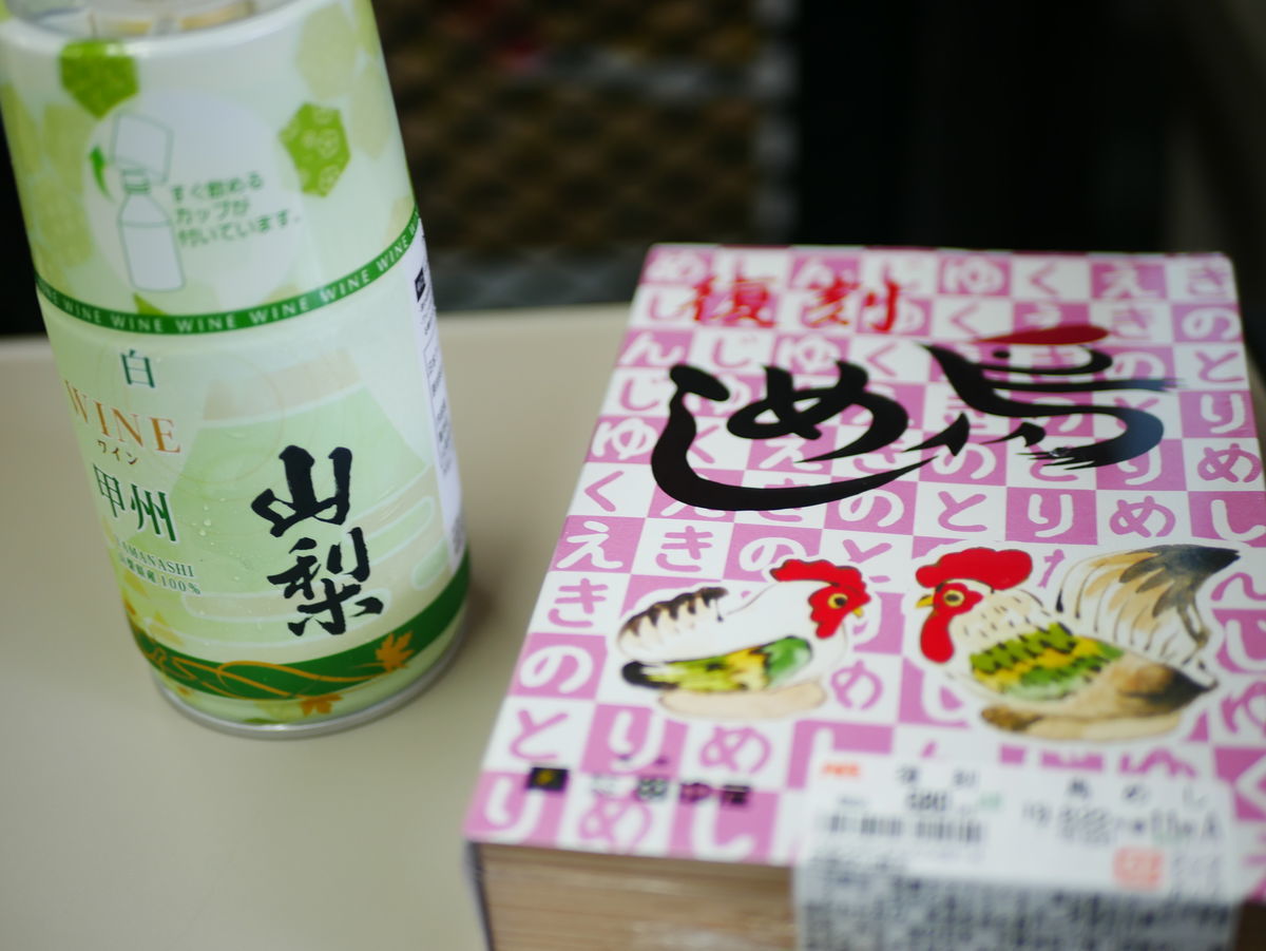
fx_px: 1829
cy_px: 476
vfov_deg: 29.1
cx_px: 633
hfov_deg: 38.2
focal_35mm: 50
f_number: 1.8
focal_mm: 25
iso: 320
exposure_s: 1/60
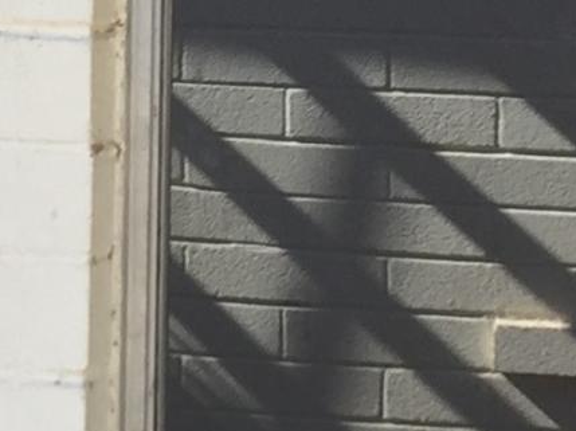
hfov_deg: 9.7
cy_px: -176
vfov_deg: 7.2
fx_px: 3375
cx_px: 188
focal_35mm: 203
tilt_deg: -0.7
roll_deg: -1.5
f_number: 2.2
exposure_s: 1/133
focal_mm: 4.15
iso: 32
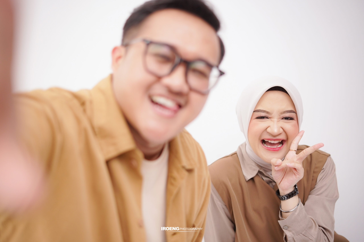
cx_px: 182
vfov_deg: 27.0
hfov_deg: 39.6
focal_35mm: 50
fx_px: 506
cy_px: 121
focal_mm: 50
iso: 400
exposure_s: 1/125
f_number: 2
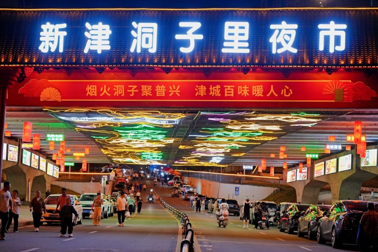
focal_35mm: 71
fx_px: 745
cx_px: 189
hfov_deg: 28.5
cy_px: 126
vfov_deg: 19.2
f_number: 4
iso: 1600
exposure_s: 1/160
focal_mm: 71
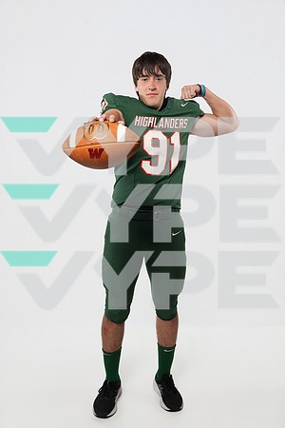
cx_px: 142
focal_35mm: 38
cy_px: 214
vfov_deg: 50.7
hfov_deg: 35.1
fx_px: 451
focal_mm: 38
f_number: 8
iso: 500
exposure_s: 1/160
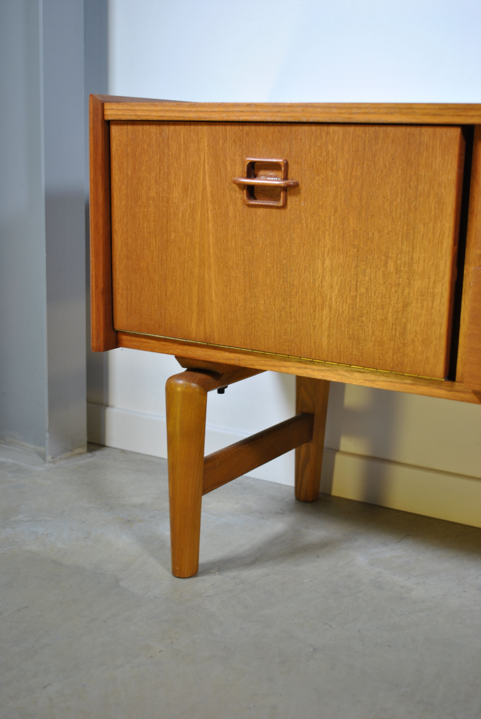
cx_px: 240
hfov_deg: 28.2
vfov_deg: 41.1
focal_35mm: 48
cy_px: 360
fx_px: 959
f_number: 4.8
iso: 100
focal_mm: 32
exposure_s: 1/20
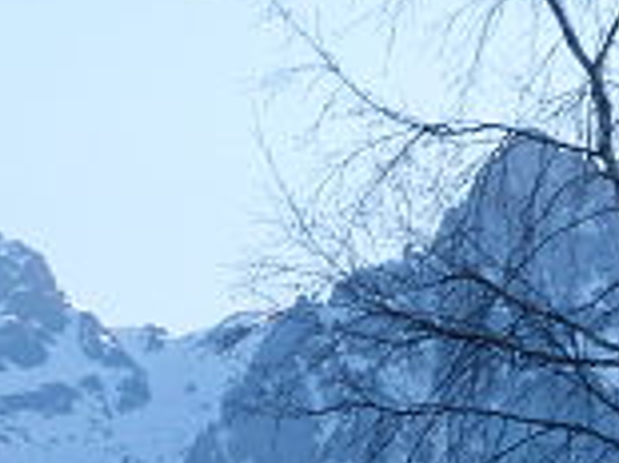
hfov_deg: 8.2
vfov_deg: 6.1
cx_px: -200
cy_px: 914
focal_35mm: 238
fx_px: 4253
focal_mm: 8.3
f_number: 4
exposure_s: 1/200
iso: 80
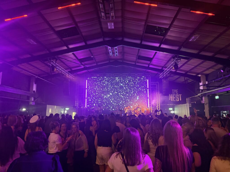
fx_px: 159
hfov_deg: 71.6
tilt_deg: +9.0
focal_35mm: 24
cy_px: 86
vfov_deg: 56.8
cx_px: 115
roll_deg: -0.2
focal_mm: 6.76
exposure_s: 1/32
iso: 640
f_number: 1.78
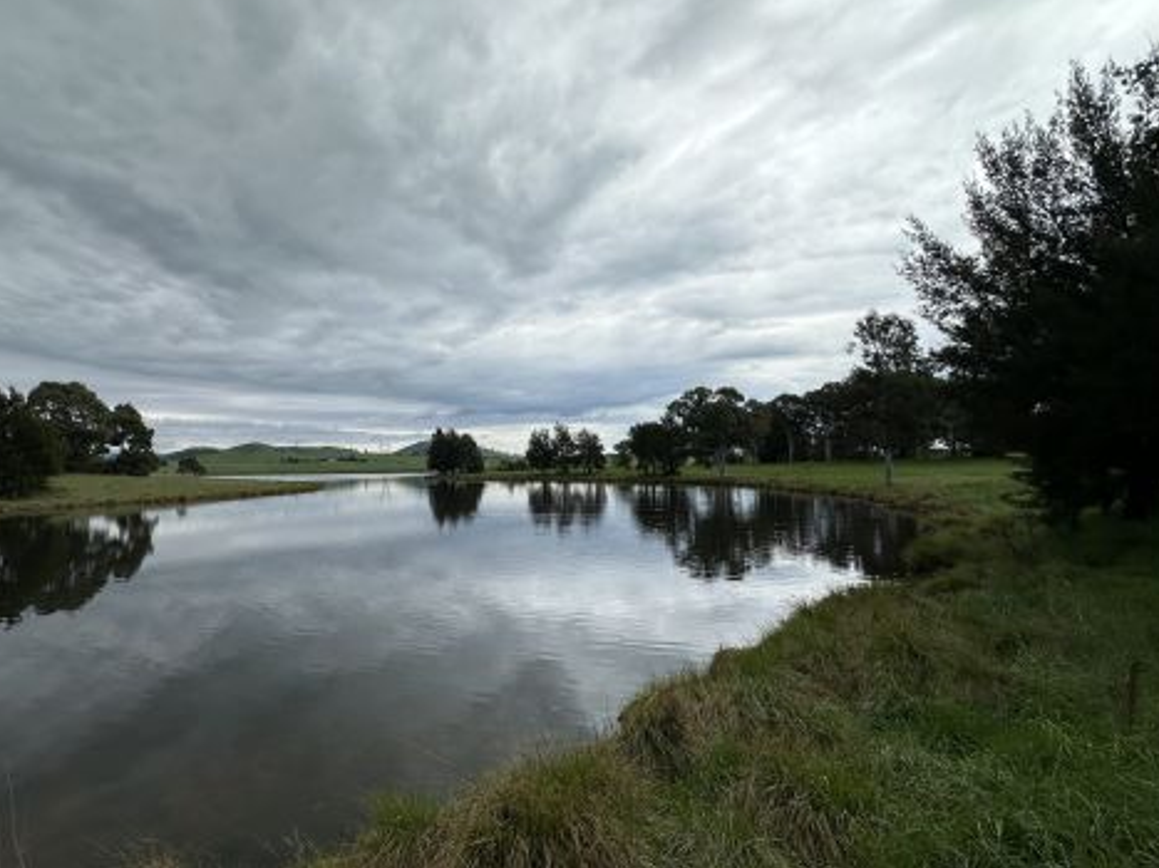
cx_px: 427
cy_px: 439
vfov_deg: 71.6
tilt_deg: +2.3
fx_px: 603
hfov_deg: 85.9
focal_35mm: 18
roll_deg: +0.8
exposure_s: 1/2959
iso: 50
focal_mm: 2.22
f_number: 2.2
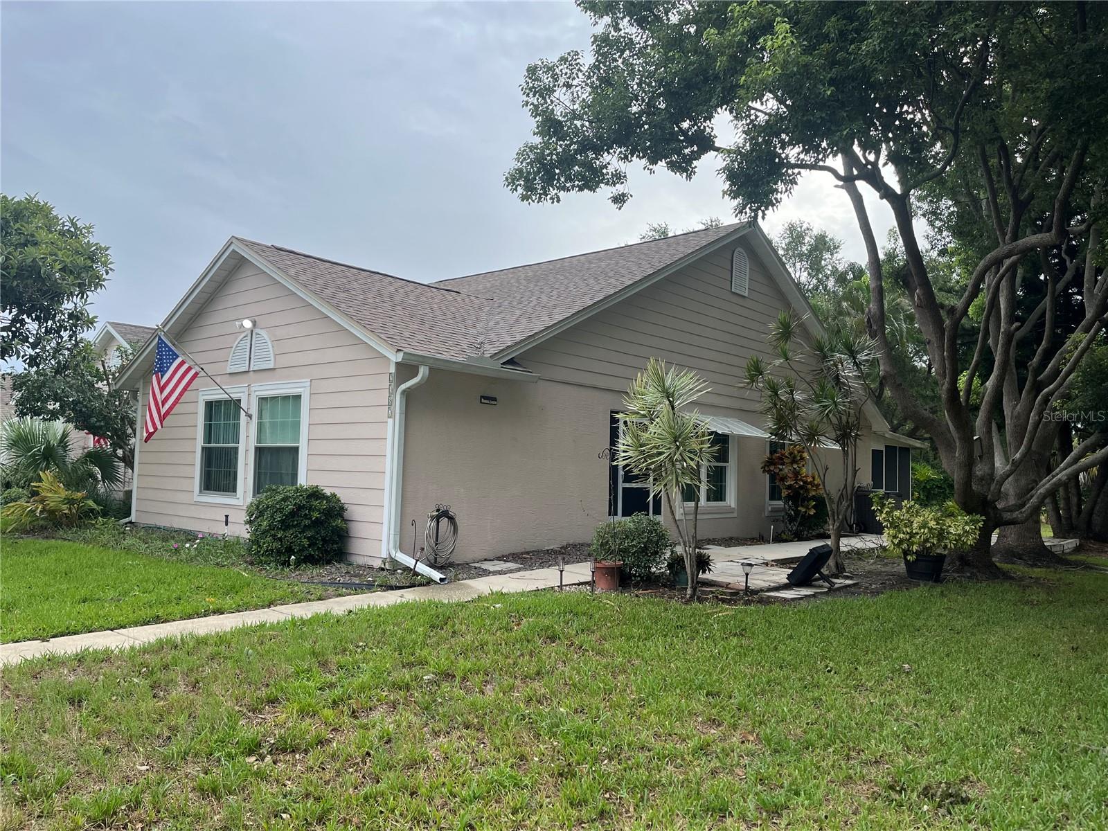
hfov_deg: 67.3
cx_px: 554
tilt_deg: +2.9
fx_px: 832
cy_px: 416
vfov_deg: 53.1
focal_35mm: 26
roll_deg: -2.1
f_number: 1.6
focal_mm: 5.1
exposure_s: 1/1339
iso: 50
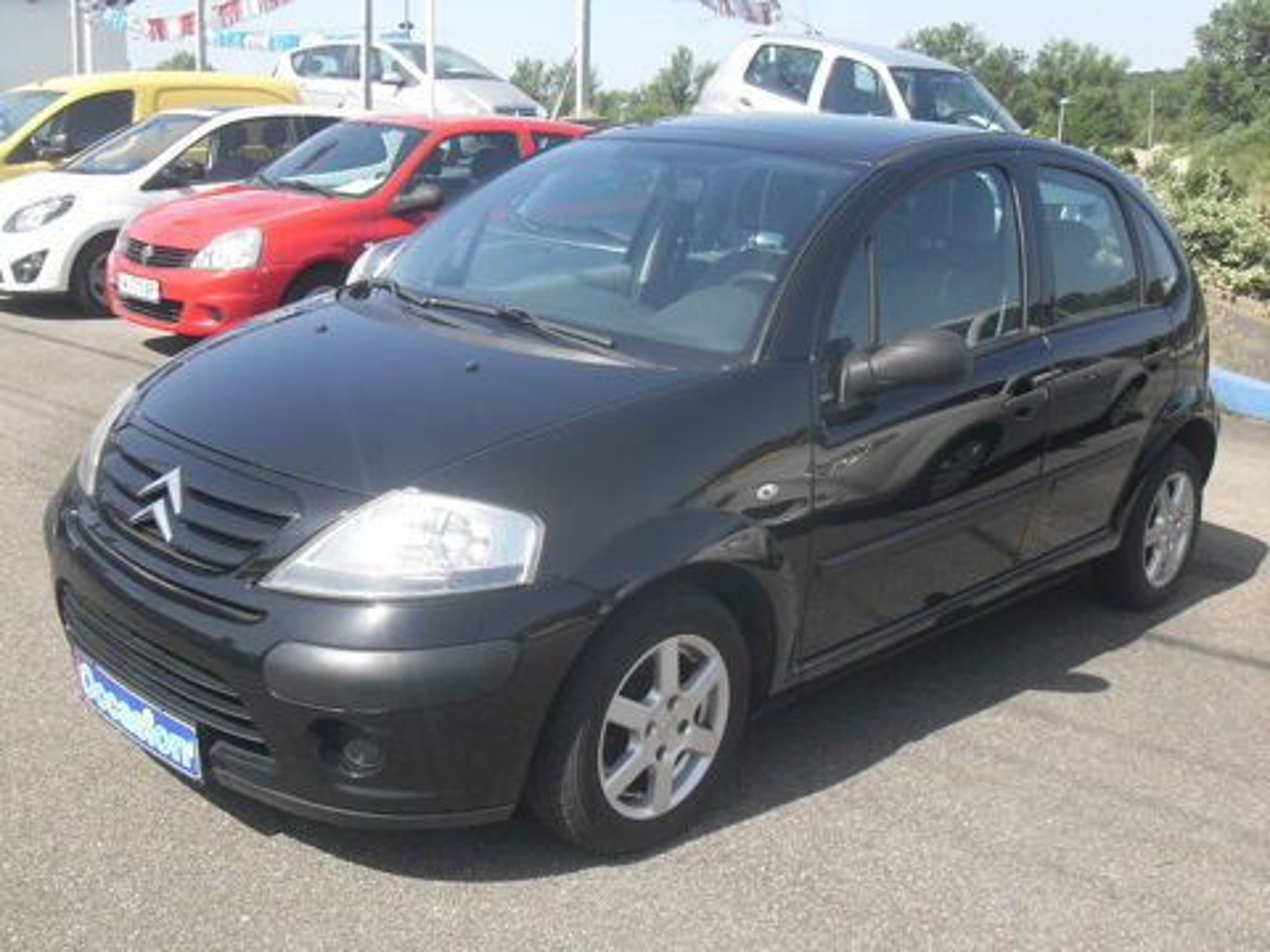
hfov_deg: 50.1
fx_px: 1357
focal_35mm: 37
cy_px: 476
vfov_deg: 38.7
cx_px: 635
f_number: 8.9
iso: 80
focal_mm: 6.3
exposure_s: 1/45
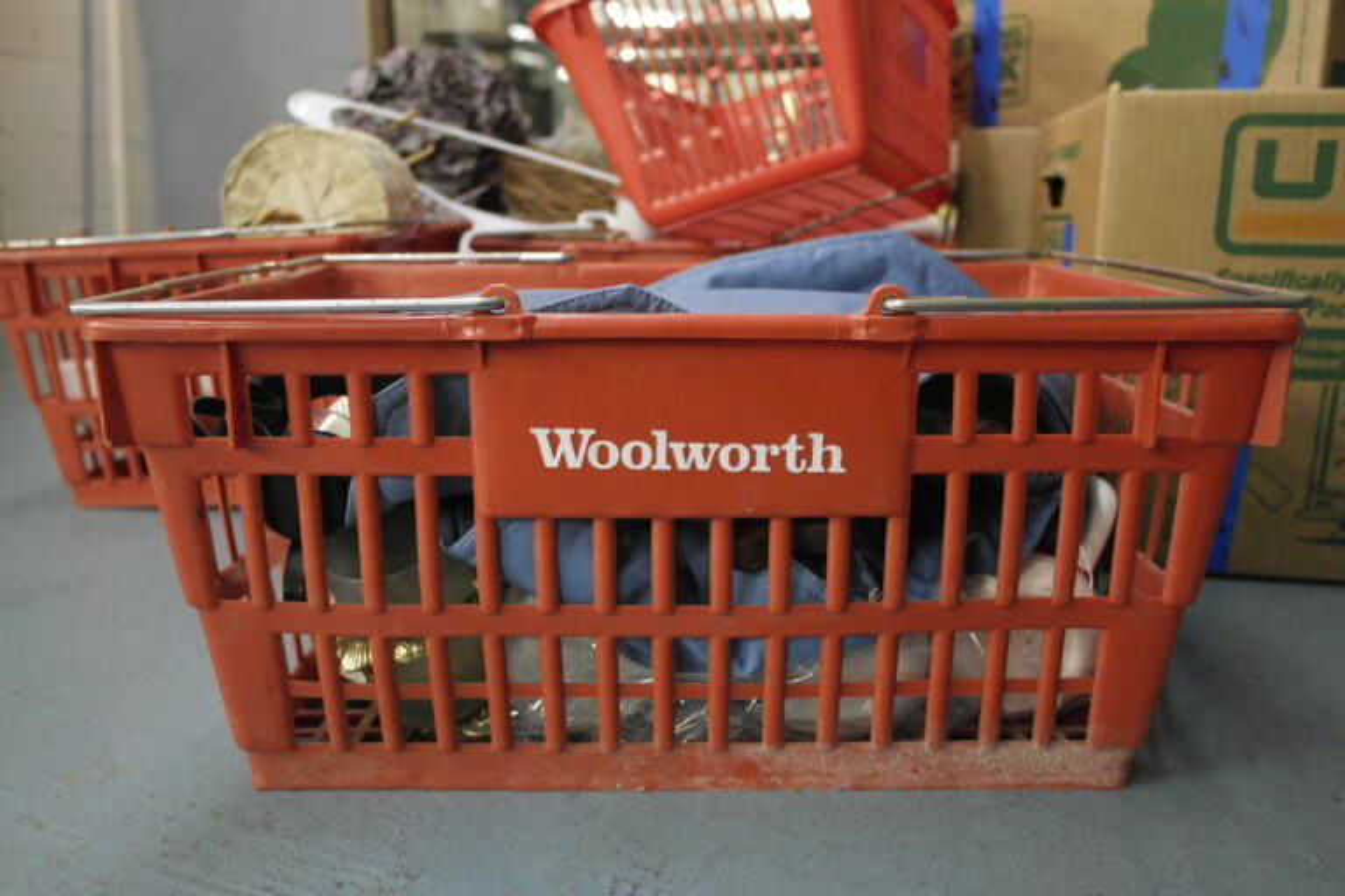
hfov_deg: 61.9
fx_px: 1121
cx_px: 672
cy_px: 448
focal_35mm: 30
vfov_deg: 43.6
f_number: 3.5
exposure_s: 1/20
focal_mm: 20
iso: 1600
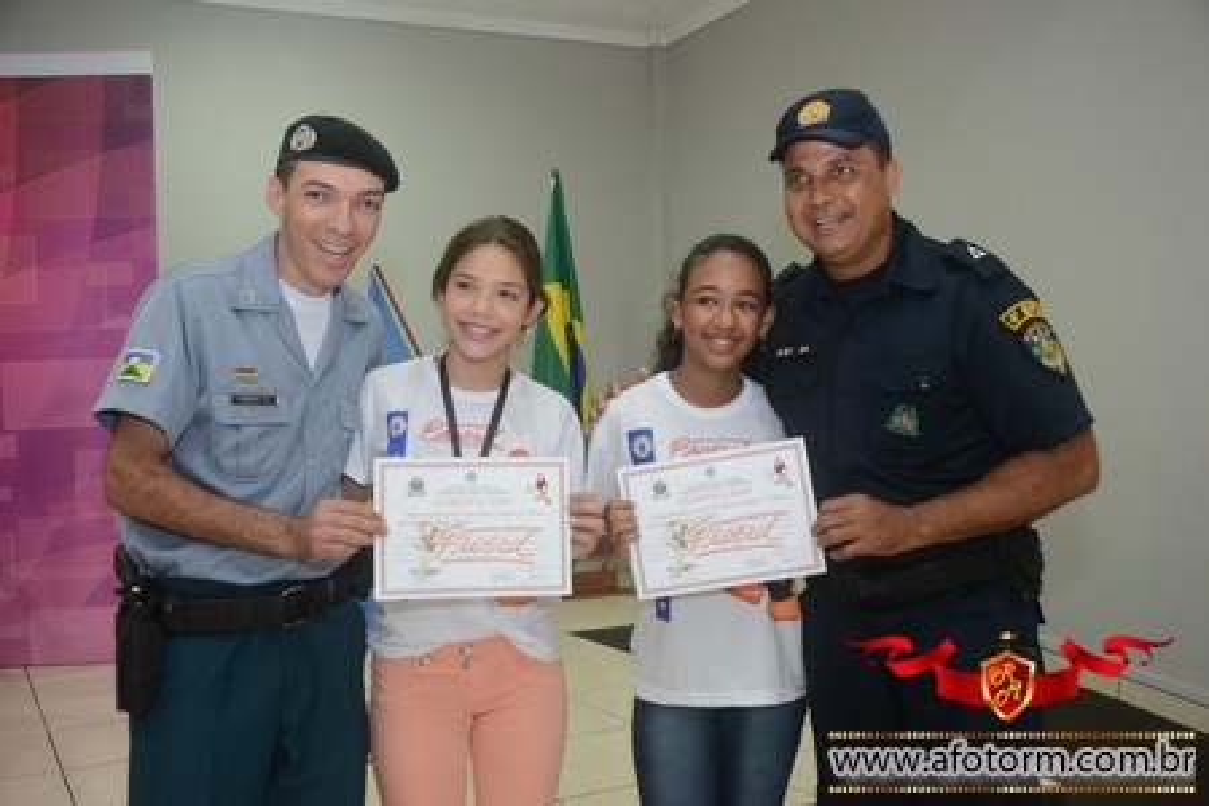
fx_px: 1310
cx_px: 604
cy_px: 403
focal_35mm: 39
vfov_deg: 34.2
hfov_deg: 49.6
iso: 1600
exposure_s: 1/100
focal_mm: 26
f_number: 3.8
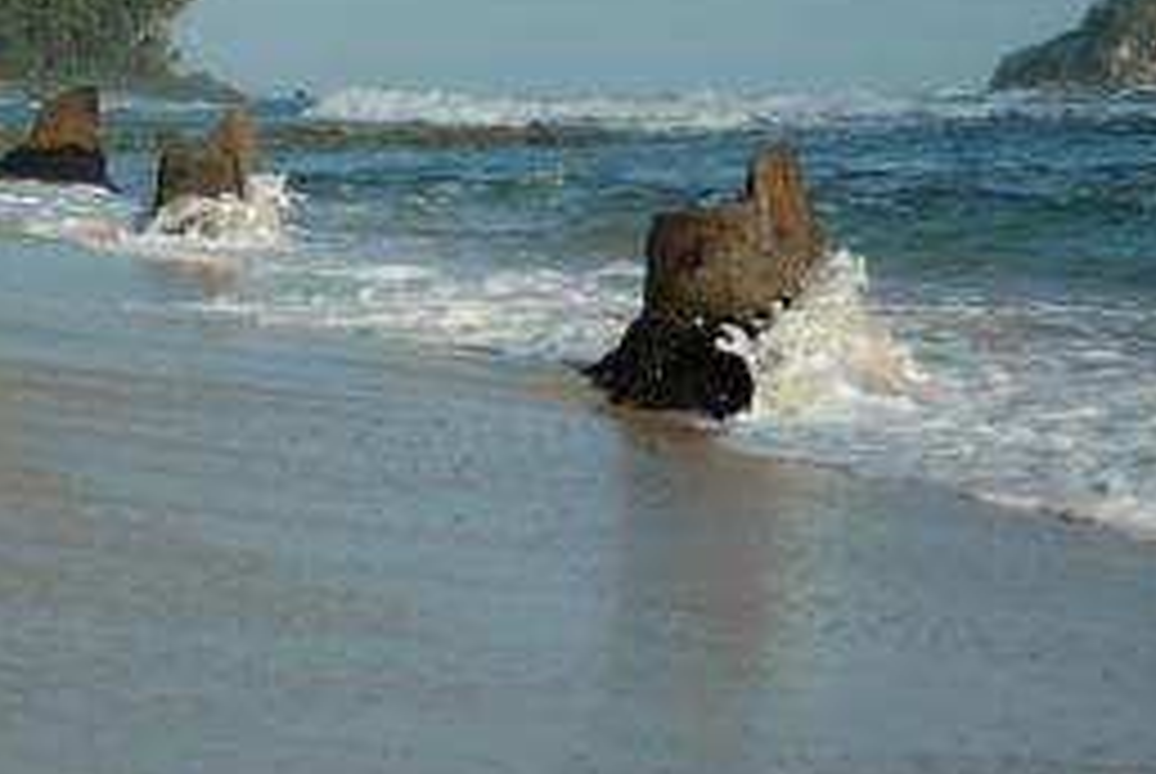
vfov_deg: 8.4
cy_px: 207
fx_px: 5240
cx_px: 310
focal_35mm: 163
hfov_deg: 12.6
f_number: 8
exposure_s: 1/640
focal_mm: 70
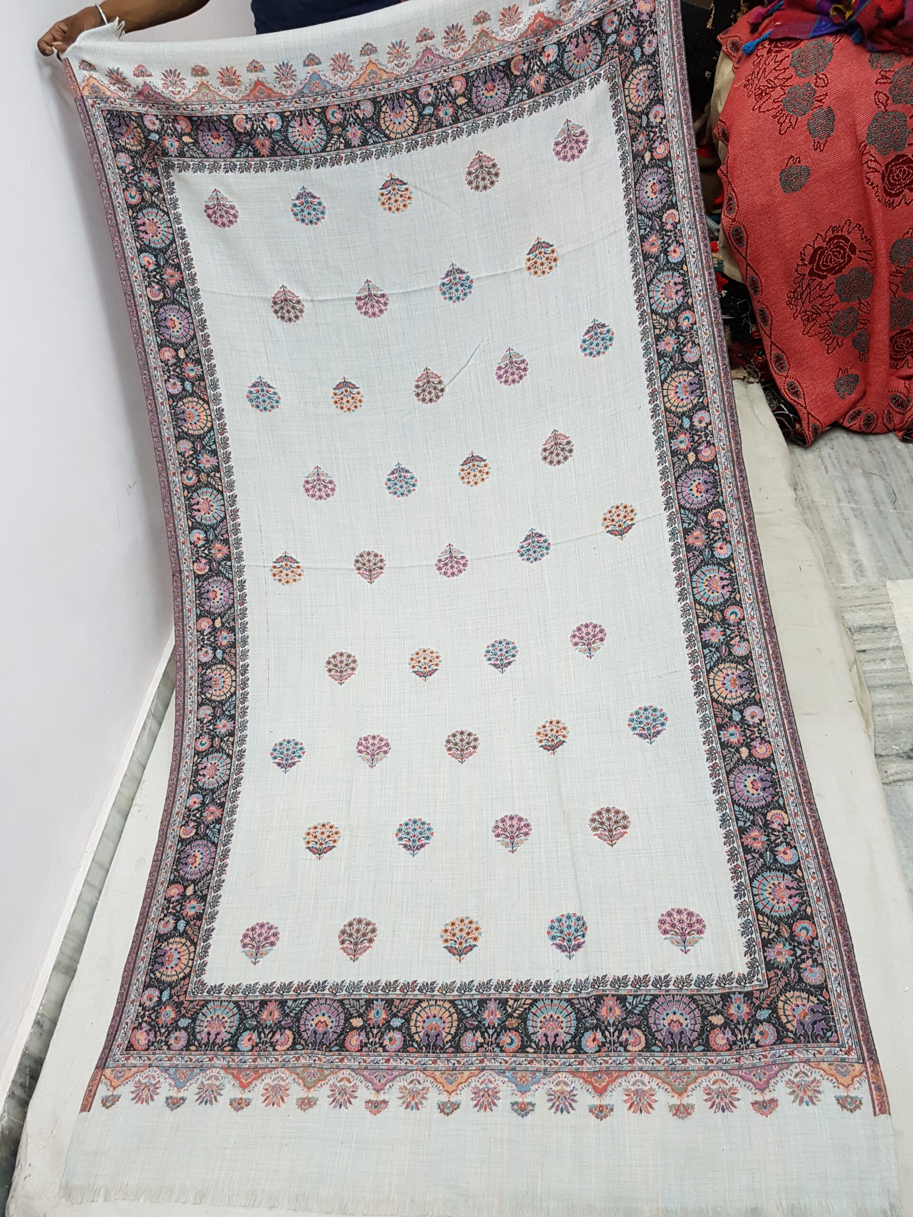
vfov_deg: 67.3
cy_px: 608
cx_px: 456
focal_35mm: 26
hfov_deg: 53.1
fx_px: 914
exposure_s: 1/33
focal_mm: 4.2
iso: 160
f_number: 1.7
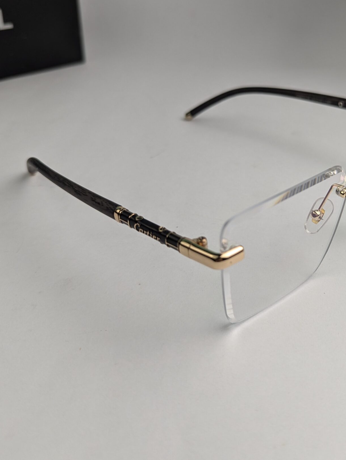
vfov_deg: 48.7
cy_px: 190
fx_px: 505
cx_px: 255
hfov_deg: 37.0
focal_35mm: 38
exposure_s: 1/234
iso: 63
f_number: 1.85
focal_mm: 6.81
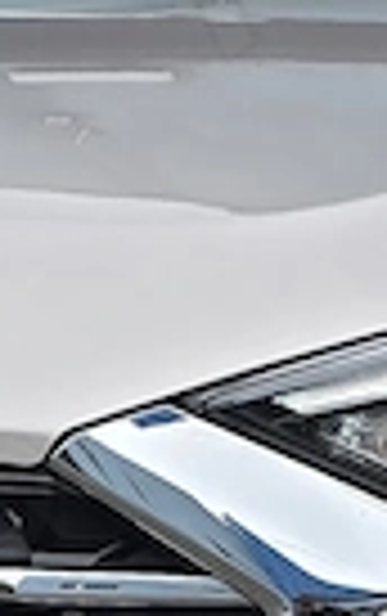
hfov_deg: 7.4
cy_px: 868
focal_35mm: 178
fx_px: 2994
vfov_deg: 11.4
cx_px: 99
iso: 12
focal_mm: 6.3
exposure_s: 1/156
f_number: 1.7
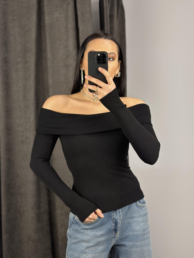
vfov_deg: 39.7
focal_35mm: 48
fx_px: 359
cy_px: 129
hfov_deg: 30.3
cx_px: 97
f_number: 1.78
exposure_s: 1/100
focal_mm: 6.86
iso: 200
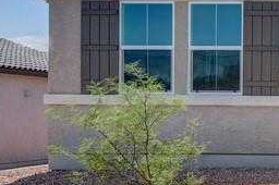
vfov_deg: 14.1
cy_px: 78
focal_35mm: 97
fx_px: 751
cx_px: 427
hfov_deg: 18.5
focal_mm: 20
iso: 400
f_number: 9
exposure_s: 1/640
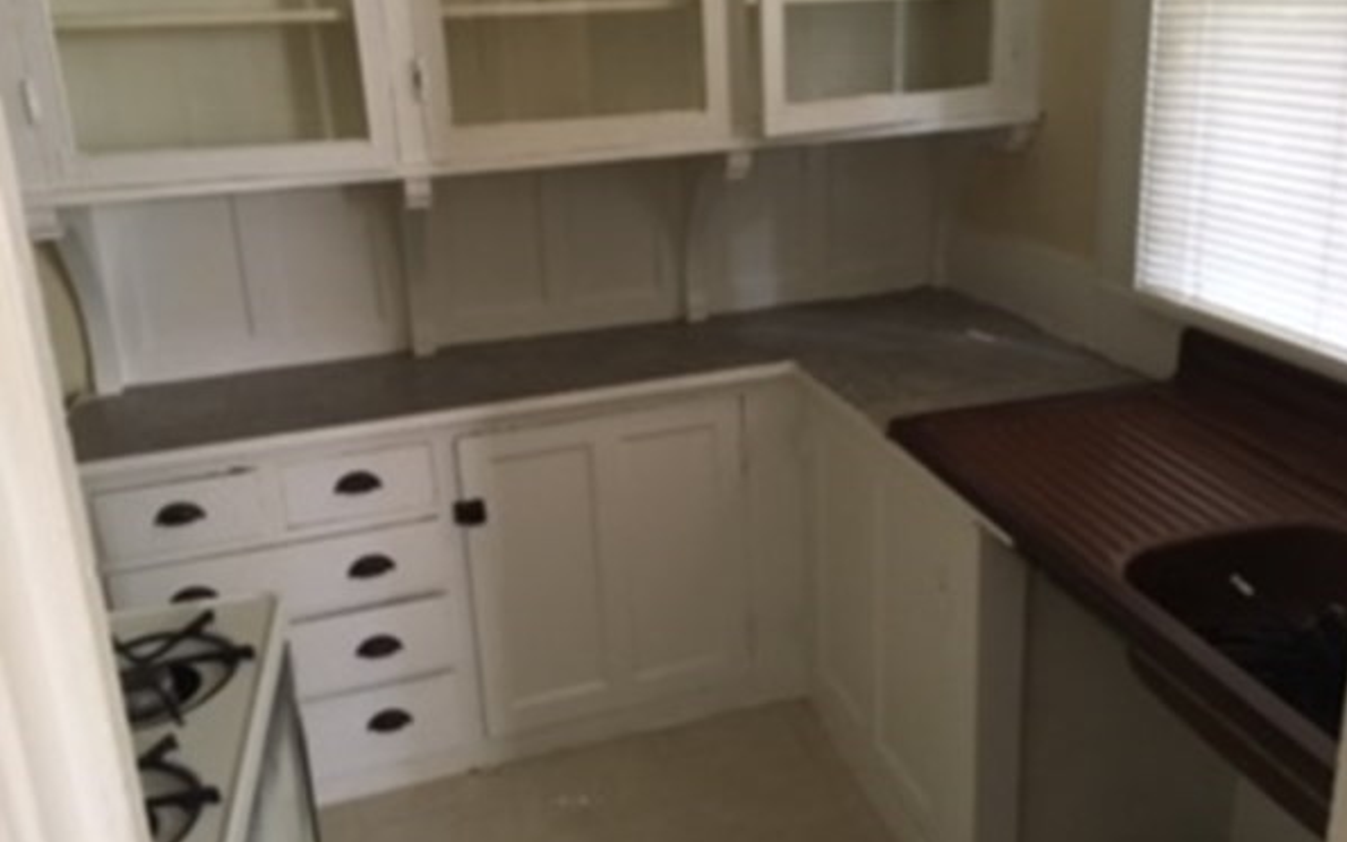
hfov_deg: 61.2
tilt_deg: -16.7
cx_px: 677
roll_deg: +4.1
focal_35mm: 31
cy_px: 344
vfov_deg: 40.5
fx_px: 1138
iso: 200
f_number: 2.2
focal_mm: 4.15
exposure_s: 1/30
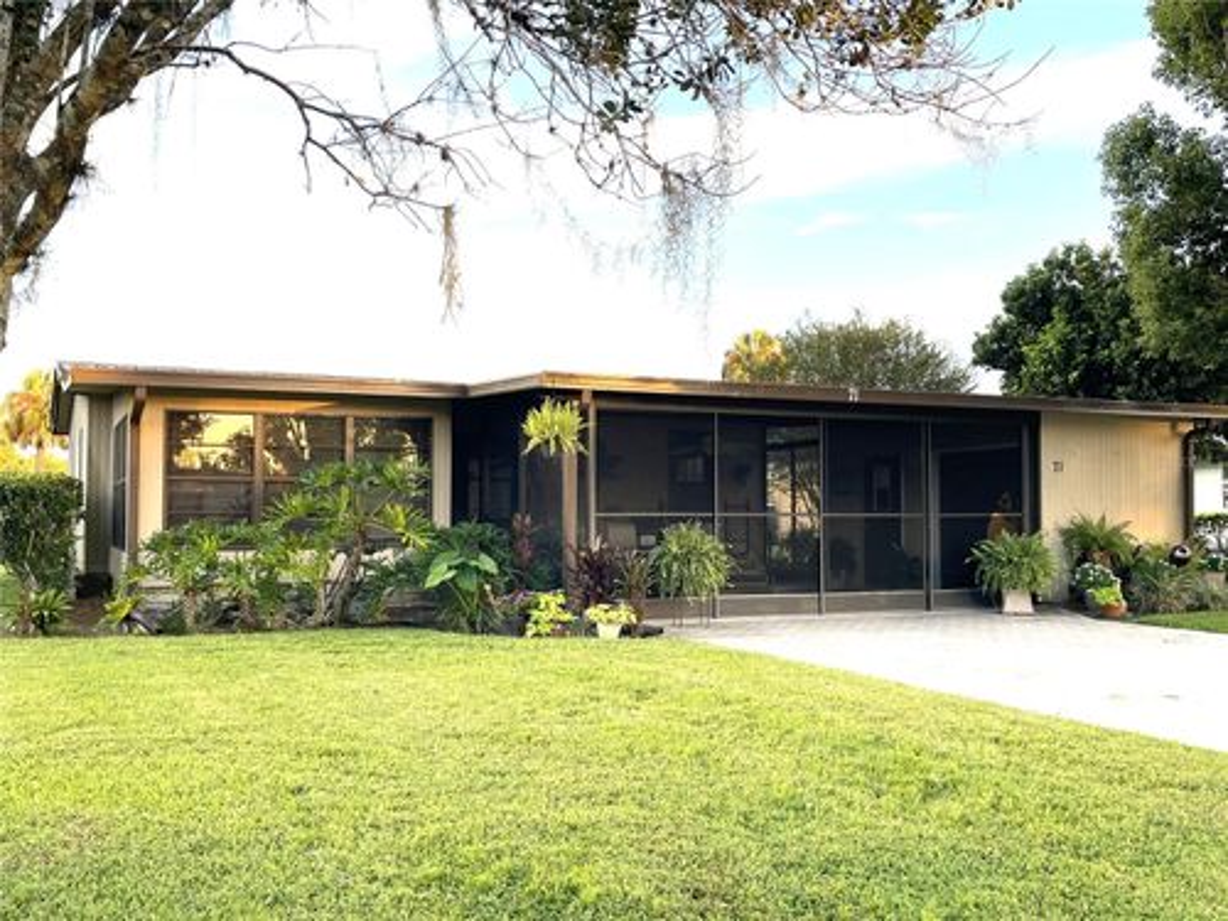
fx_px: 1171
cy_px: 460
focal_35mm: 33
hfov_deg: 55.4
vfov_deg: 42.9
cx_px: 614
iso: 32
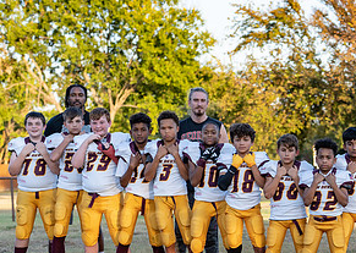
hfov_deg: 16.6
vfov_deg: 11.9
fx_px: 1201
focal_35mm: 119
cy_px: 247
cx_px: 332
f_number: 2.5
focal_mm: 50
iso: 100
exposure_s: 1/400
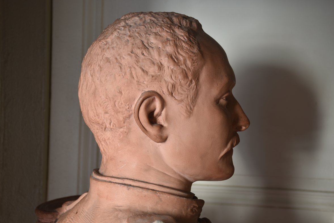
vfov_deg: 23.4
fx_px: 538
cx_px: 166
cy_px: 111
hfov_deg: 34.5
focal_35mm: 58
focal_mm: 38
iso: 100
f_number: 4.2
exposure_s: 1/4
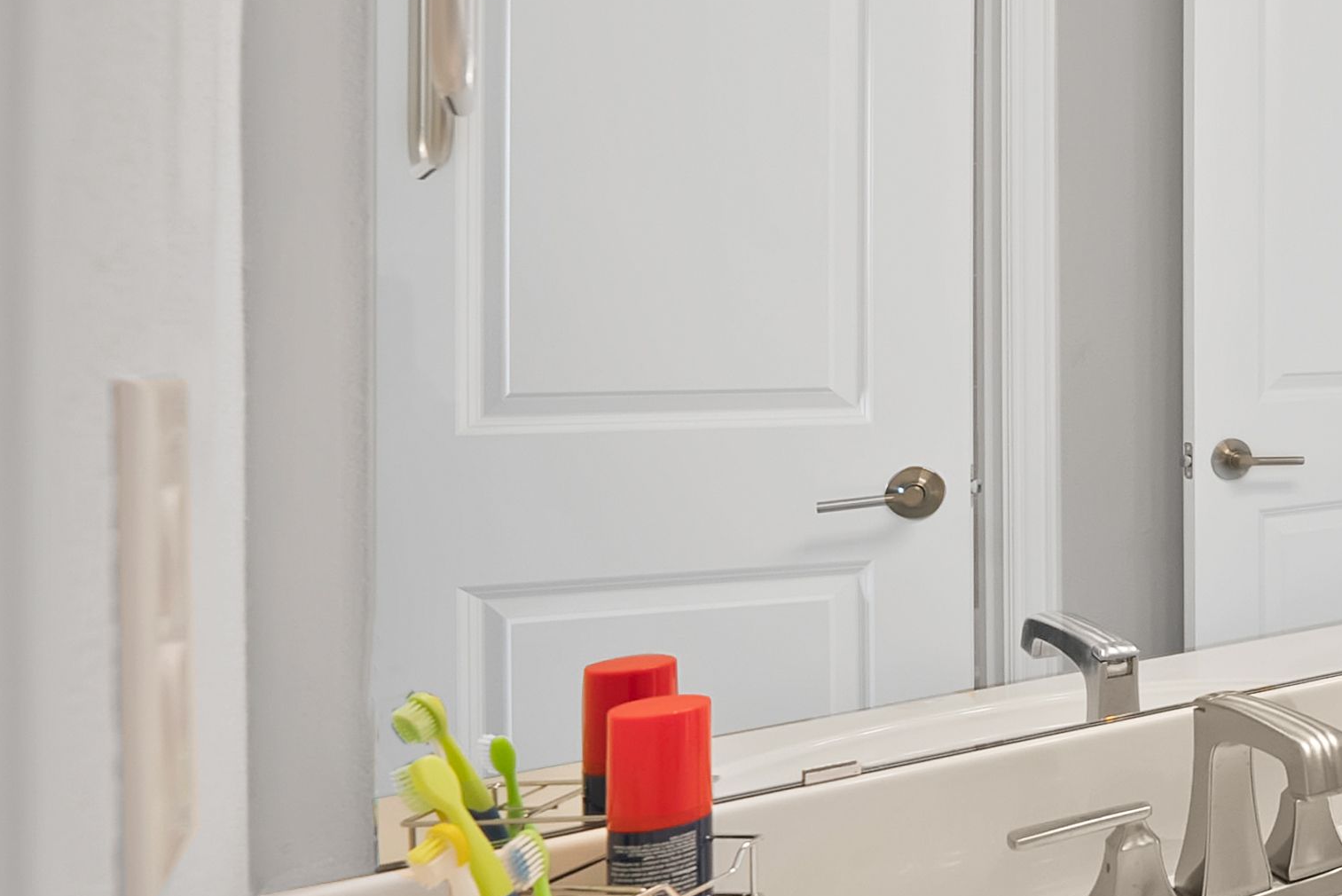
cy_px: 353
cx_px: 1834
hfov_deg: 34.3
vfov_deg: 39.8
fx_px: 1231
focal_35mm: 33
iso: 640
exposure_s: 1/10
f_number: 9
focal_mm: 12
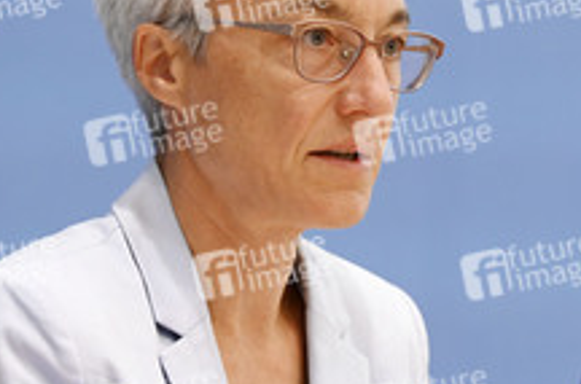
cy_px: 201
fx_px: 4380
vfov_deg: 5.0
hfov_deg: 7.6
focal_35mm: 272
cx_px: 459
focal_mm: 130
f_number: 6.3
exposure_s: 1/500
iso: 4000
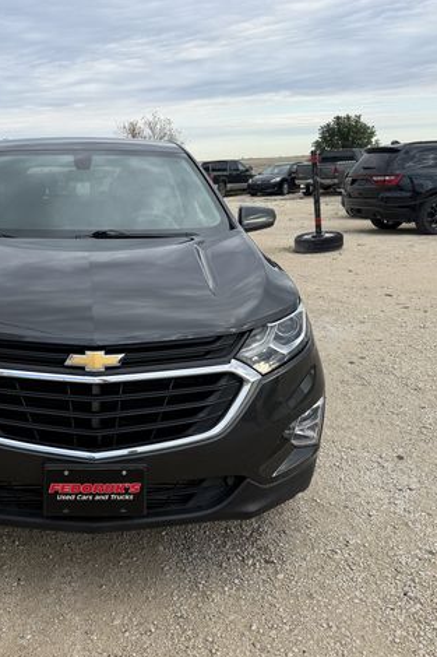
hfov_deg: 37.4
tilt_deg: -13.5
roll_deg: +2.4
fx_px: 619
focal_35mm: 34
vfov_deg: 55.8
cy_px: 330
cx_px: 85
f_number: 1.78
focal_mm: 6.76
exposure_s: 1/1361
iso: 80
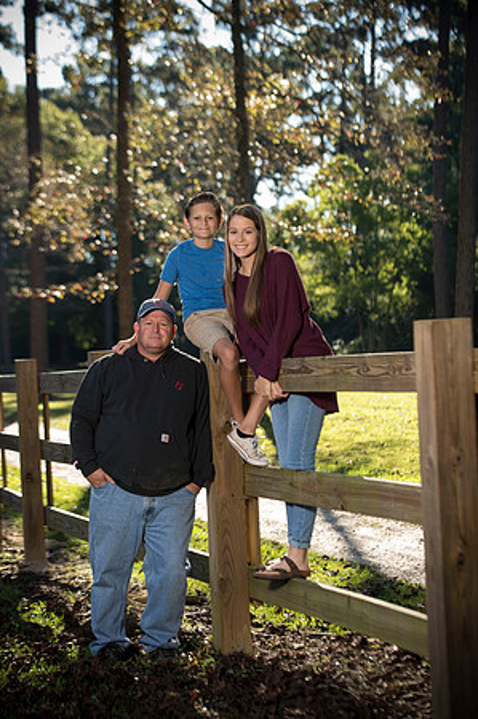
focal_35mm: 86
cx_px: 239
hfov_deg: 15.9
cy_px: 360
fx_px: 1717
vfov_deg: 23.7
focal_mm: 86
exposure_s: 1/125
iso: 50
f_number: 4
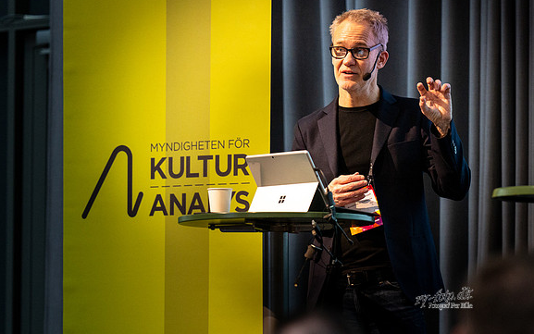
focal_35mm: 252
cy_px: 223
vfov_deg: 5.2
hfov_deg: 8.3
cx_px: 331
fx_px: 3668
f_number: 2.8
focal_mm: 148
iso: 3200
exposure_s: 1/200
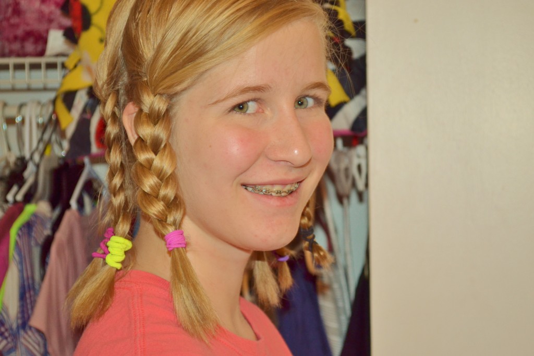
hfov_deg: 26.0
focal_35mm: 78
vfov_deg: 17.5
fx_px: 1157
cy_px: 178
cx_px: 267
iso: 800
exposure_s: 1/30
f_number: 5.6
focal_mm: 52
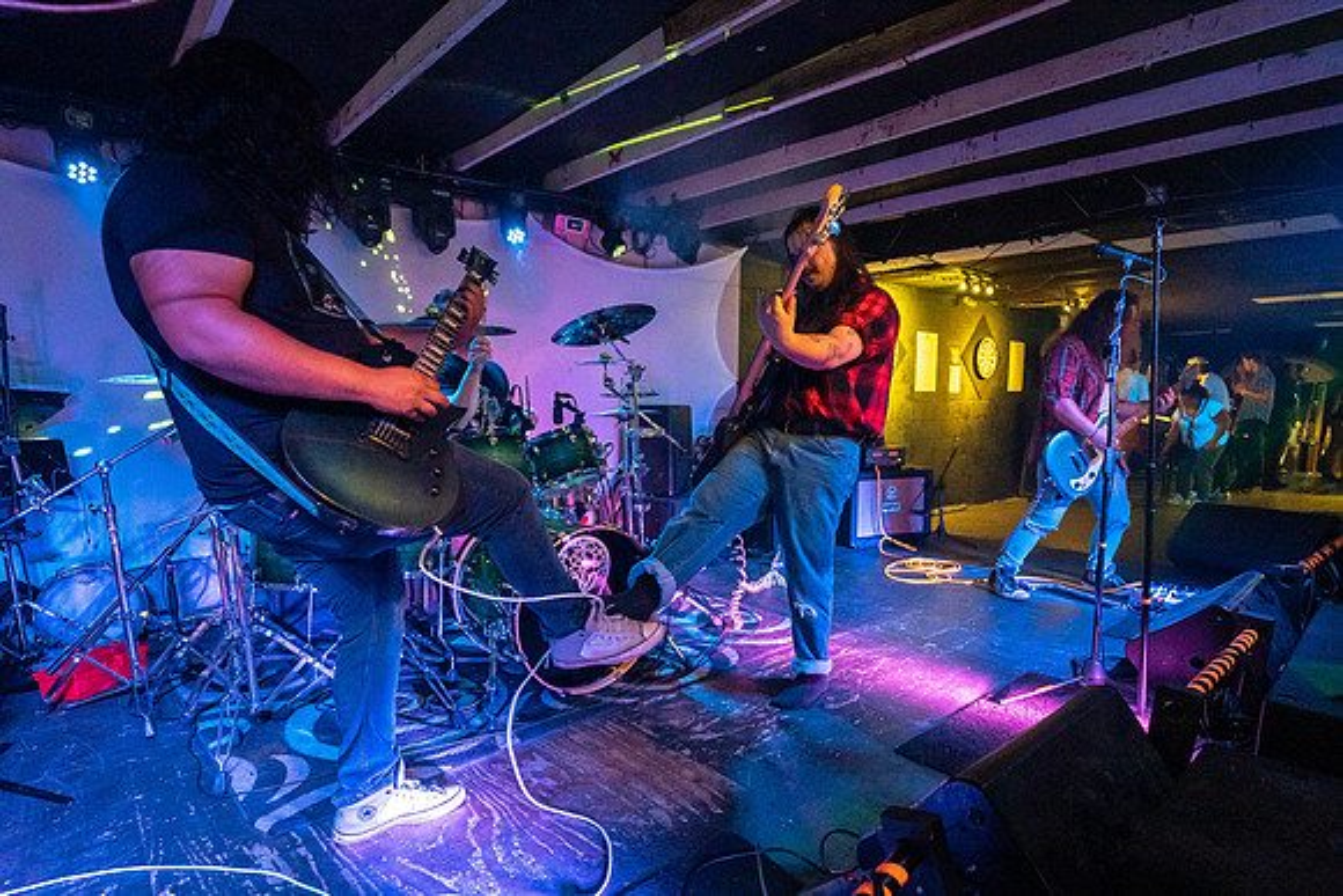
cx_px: 727
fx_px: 688
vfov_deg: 65.9
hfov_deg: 88.4
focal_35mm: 18
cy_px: 504
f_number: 2.8
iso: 3200
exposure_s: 1/250
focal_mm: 14
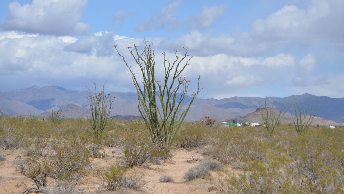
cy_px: 91
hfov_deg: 24.3
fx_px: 799
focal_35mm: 88
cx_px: 171
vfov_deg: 13.8
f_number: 8
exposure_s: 1/2000
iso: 400
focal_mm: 55
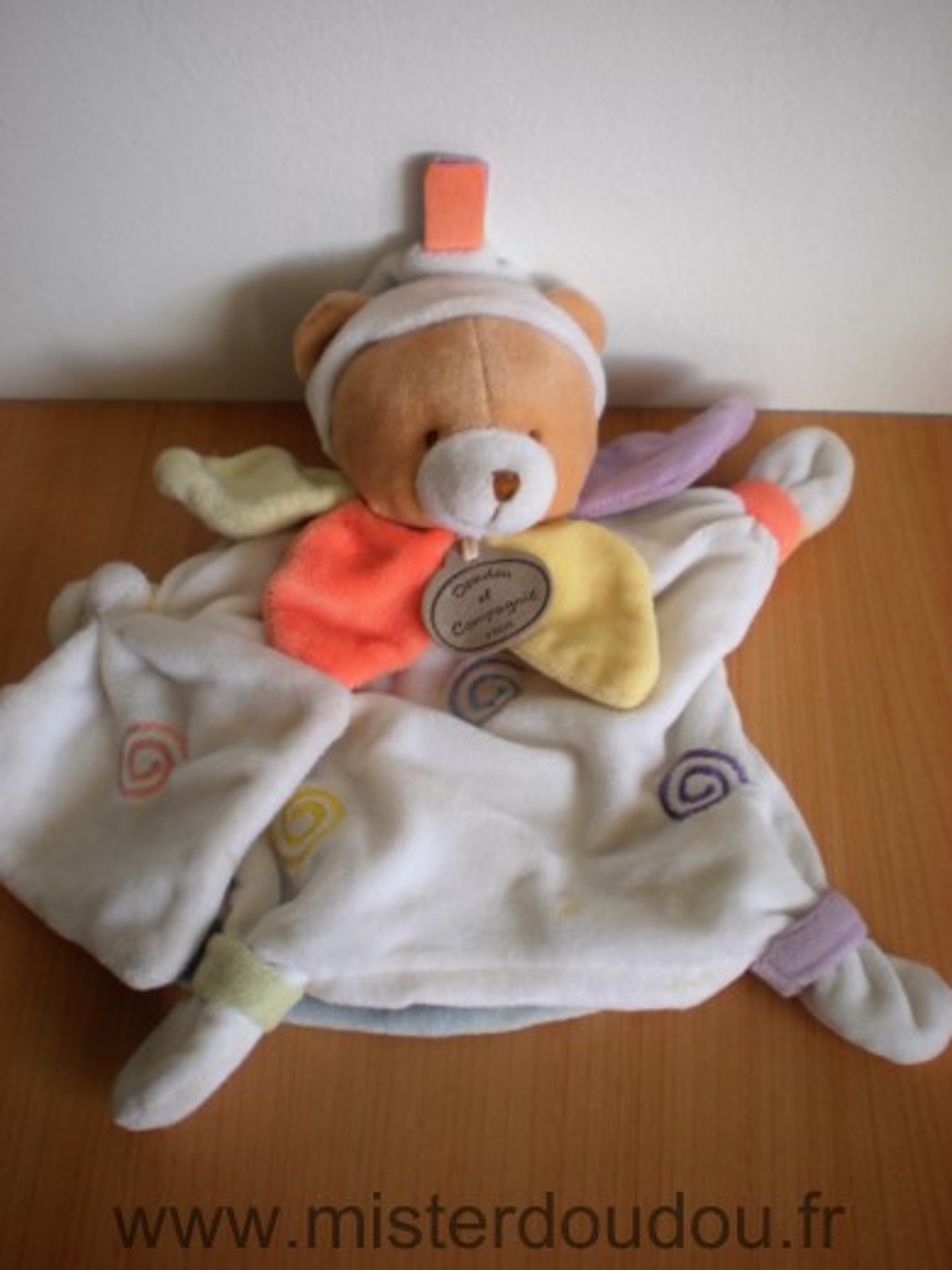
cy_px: 635
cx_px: 476
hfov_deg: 37.7
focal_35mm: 38
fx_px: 1393
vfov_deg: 49.0
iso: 71
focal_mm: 6.3
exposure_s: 1/59.8
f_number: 3.1
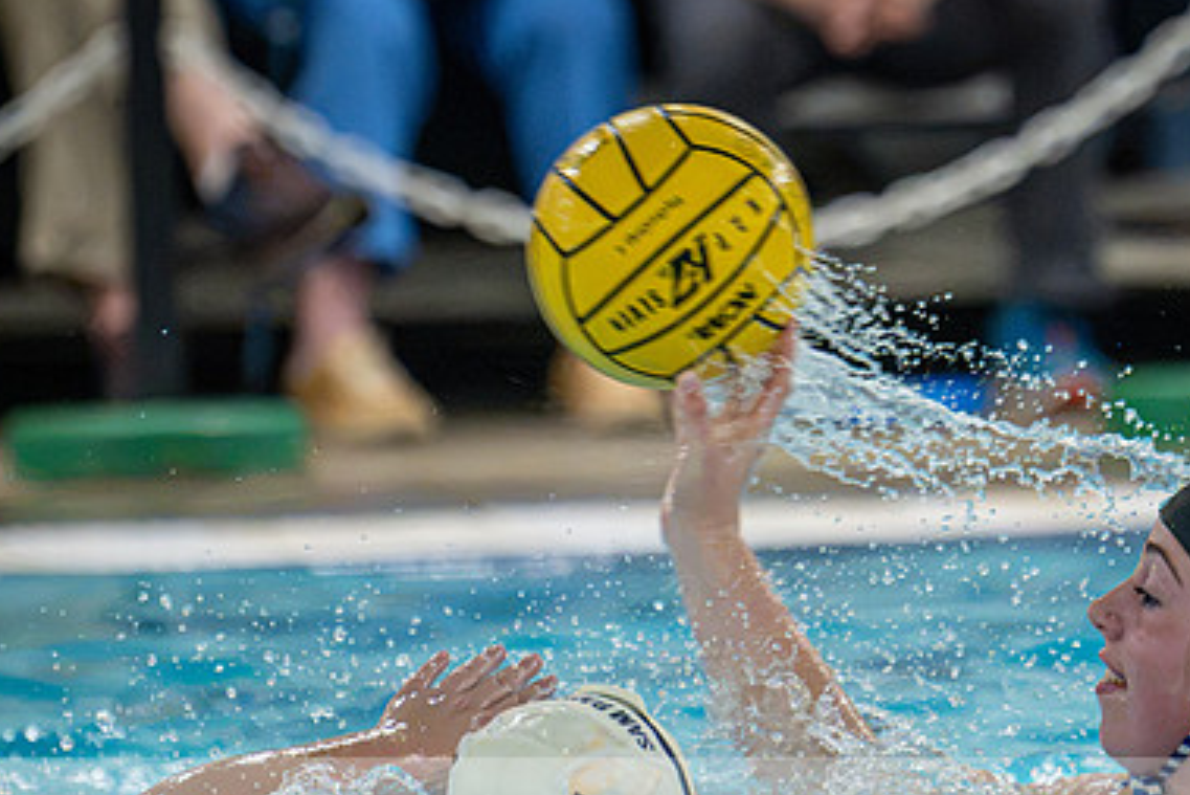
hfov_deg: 3.4
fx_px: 20336
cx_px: 753
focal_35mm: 615
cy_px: 419
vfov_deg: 2.2
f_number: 4
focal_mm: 280
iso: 14400
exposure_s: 1/1000
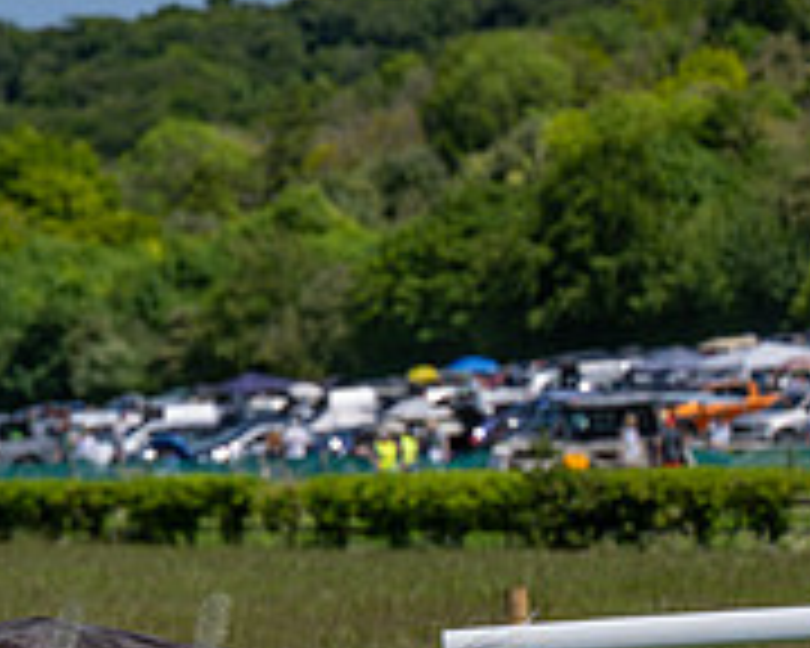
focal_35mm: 268
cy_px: 652
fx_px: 6425
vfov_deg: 5.8
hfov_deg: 7.2
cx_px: -124
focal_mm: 76
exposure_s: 1/2000
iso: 80
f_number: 3.2
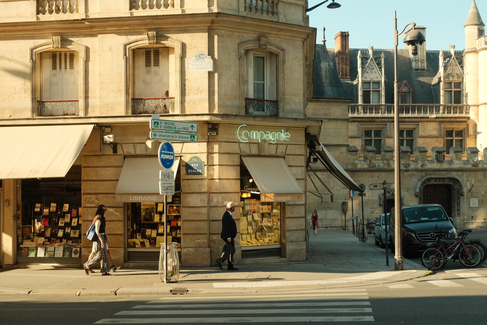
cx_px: 244
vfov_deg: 23.4
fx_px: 785
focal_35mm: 58
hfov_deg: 34.5
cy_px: 162
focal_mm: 38.5
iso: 1250
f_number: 7.1
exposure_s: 1/640
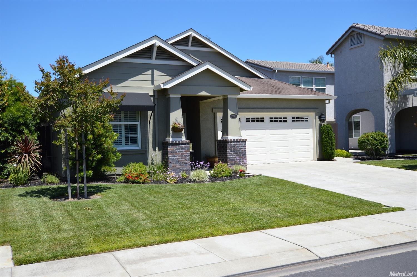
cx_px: 208
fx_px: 417
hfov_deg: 53.2
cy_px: 138
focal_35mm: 36
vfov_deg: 36.8
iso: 100
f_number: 9
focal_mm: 24
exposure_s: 1/200
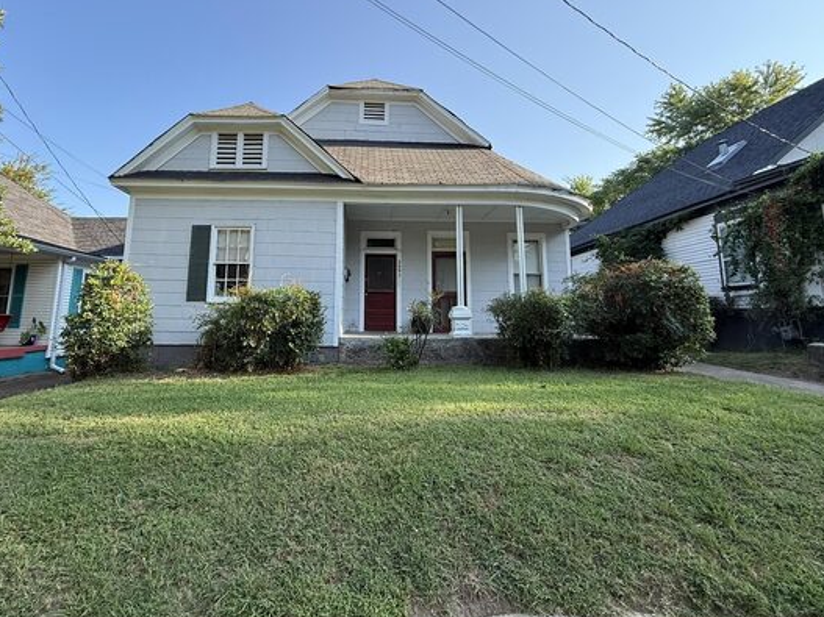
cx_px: 369
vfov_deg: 74.2
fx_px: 405
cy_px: 259
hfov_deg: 90.7
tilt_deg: +9.0
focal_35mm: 17
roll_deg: -0.9
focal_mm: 2.22
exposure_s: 1/482
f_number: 2.2
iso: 64
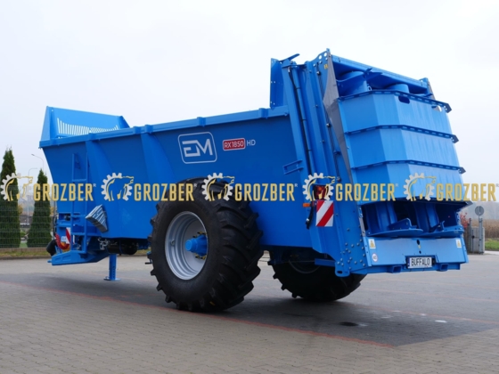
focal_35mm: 50
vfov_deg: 29.1
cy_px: 187
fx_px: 721
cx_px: 250
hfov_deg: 38.2
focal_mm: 25
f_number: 5
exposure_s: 1/200
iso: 200
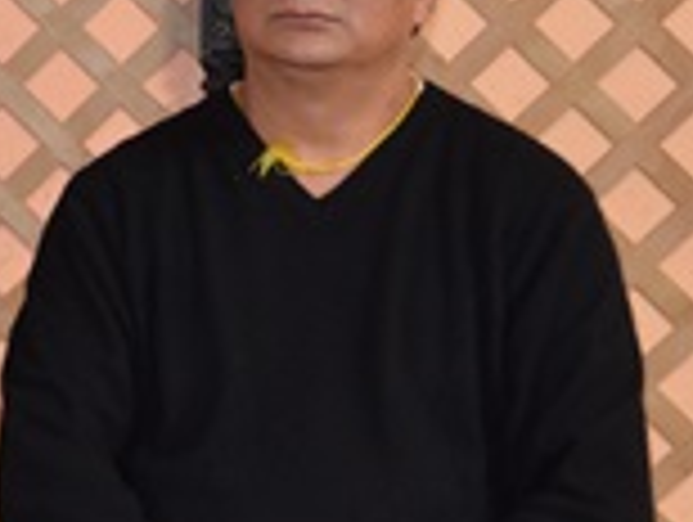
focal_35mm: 127
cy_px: 43
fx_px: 2538
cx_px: -256
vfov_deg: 11.7
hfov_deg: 14.7
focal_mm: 27
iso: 2000
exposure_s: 1/60
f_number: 4
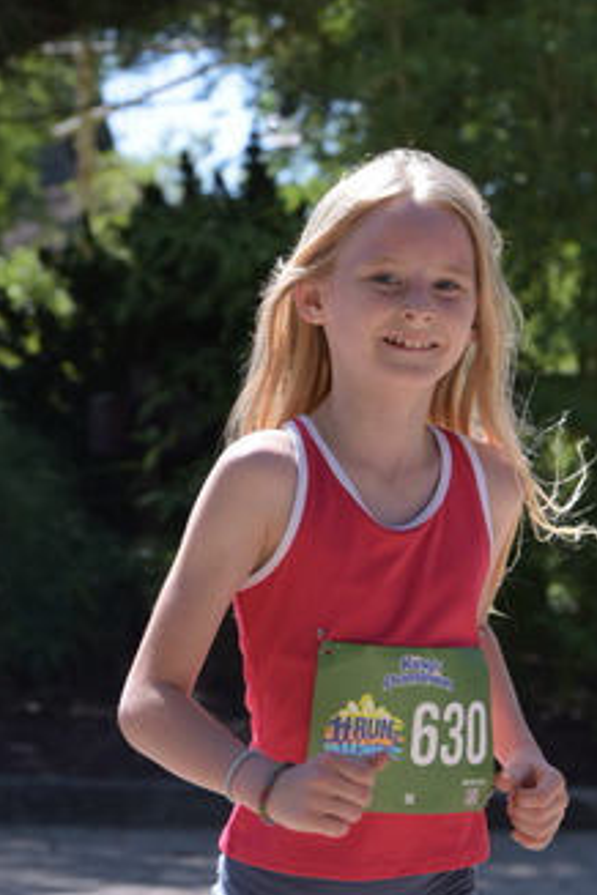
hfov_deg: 6.8
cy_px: 575
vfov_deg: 10.2
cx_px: 382
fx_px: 5024
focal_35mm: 202
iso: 800
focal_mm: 120
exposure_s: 1/500
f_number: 10
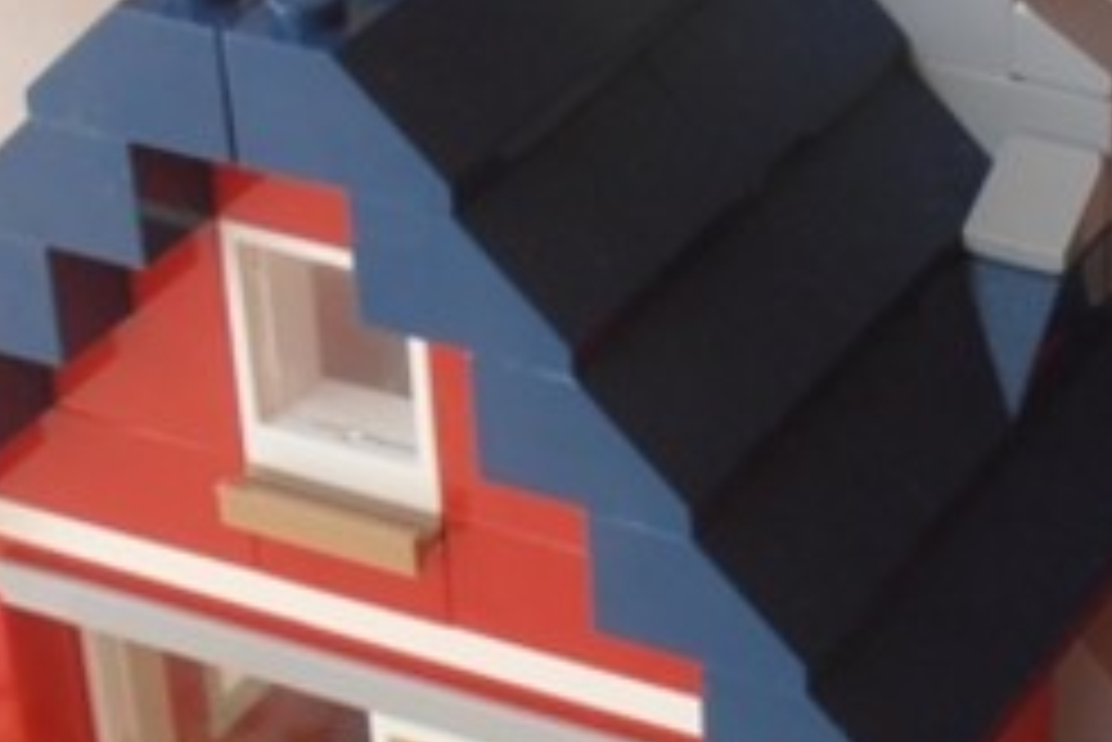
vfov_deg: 9.7
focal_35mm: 140
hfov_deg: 14.5
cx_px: 927
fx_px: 4327
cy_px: 780
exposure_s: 1/100
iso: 80
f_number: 3.9
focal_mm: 6.61
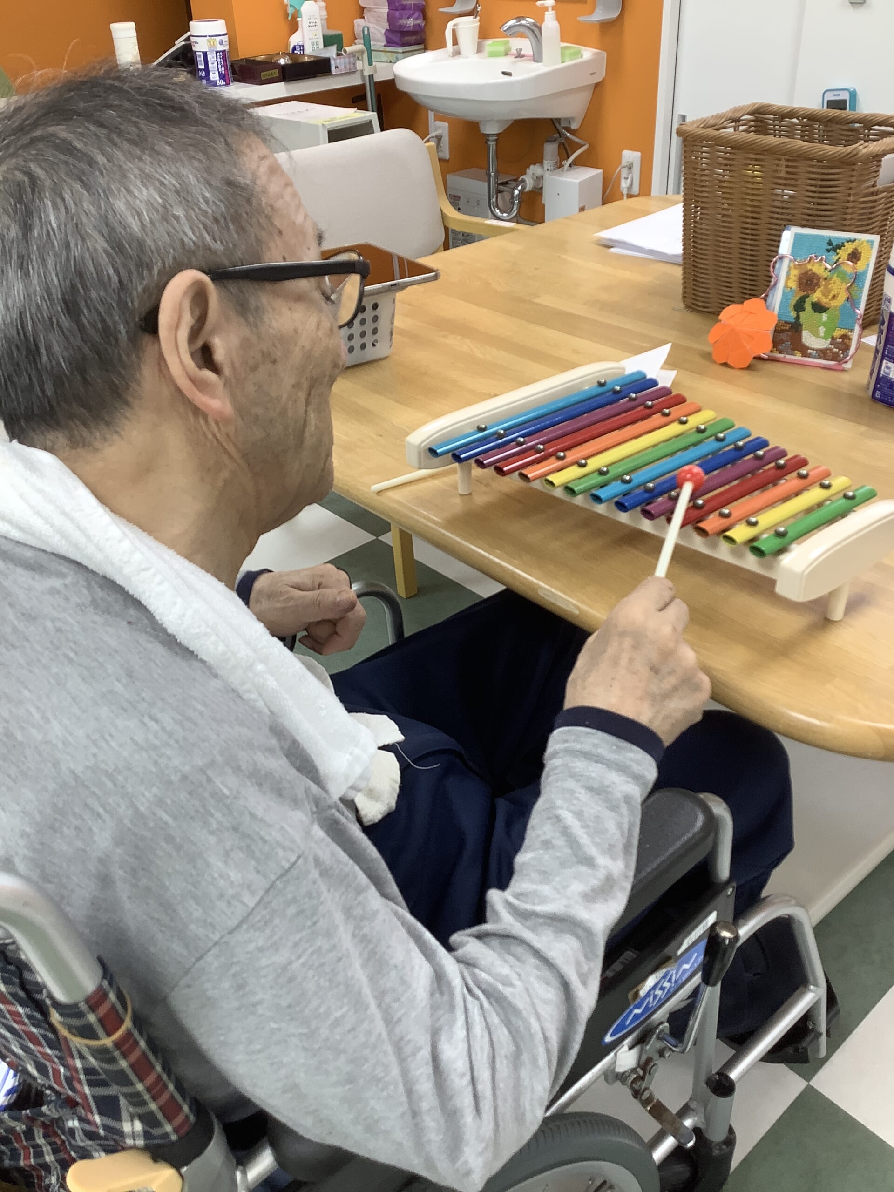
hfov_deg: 45.4
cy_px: 596
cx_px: 447
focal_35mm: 31
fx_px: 1067
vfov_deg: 58.4
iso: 64
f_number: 2.4
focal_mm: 3.3
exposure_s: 1/50
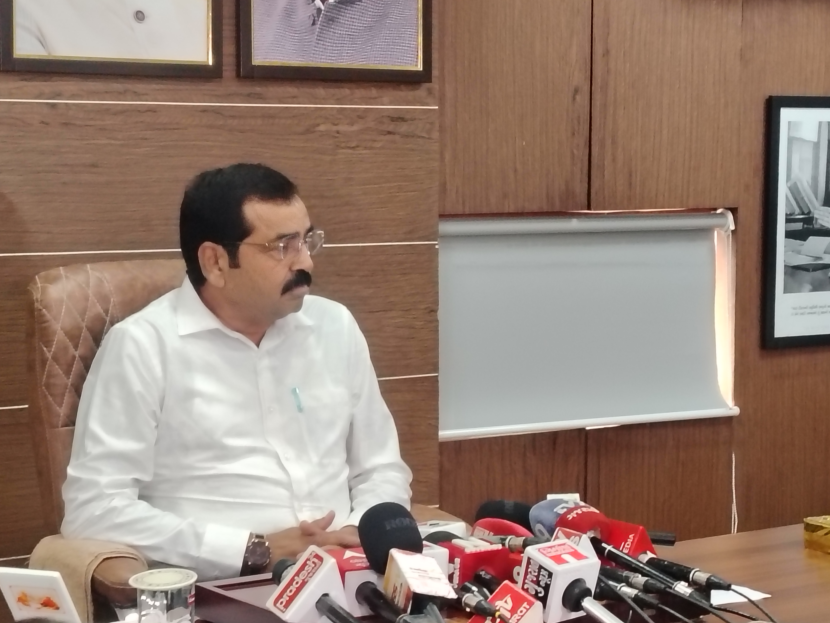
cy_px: 353
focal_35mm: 87
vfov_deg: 17.0
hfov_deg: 22.5
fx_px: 2086
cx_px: 478
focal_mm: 5.25
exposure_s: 1/33.3
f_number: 1.75
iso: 503
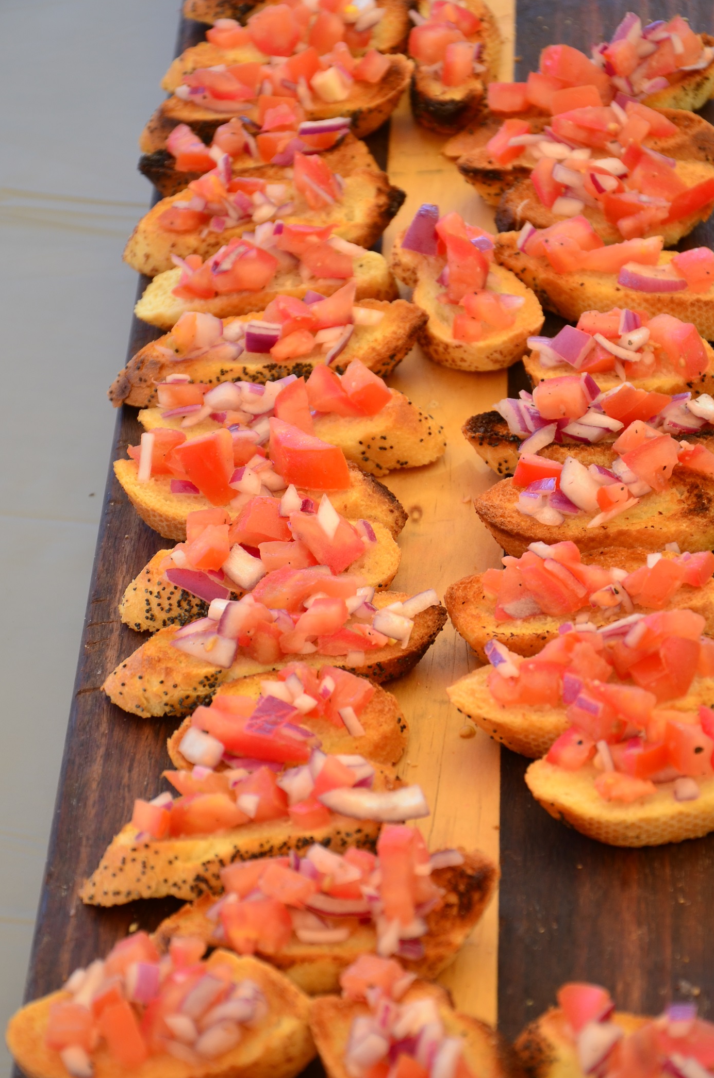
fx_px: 3962
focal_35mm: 133
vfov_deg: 15.5
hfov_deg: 10.3
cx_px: 404
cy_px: 562
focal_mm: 75
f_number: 5.3
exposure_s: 1/125
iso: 160
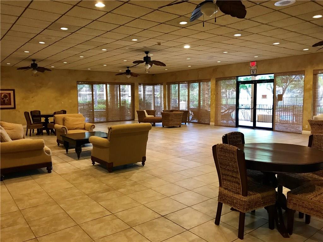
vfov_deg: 49.7
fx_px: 261
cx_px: 162
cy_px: 121
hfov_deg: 63.4
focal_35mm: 28
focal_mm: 3.99
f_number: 1.8
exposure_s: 1/15
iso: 80
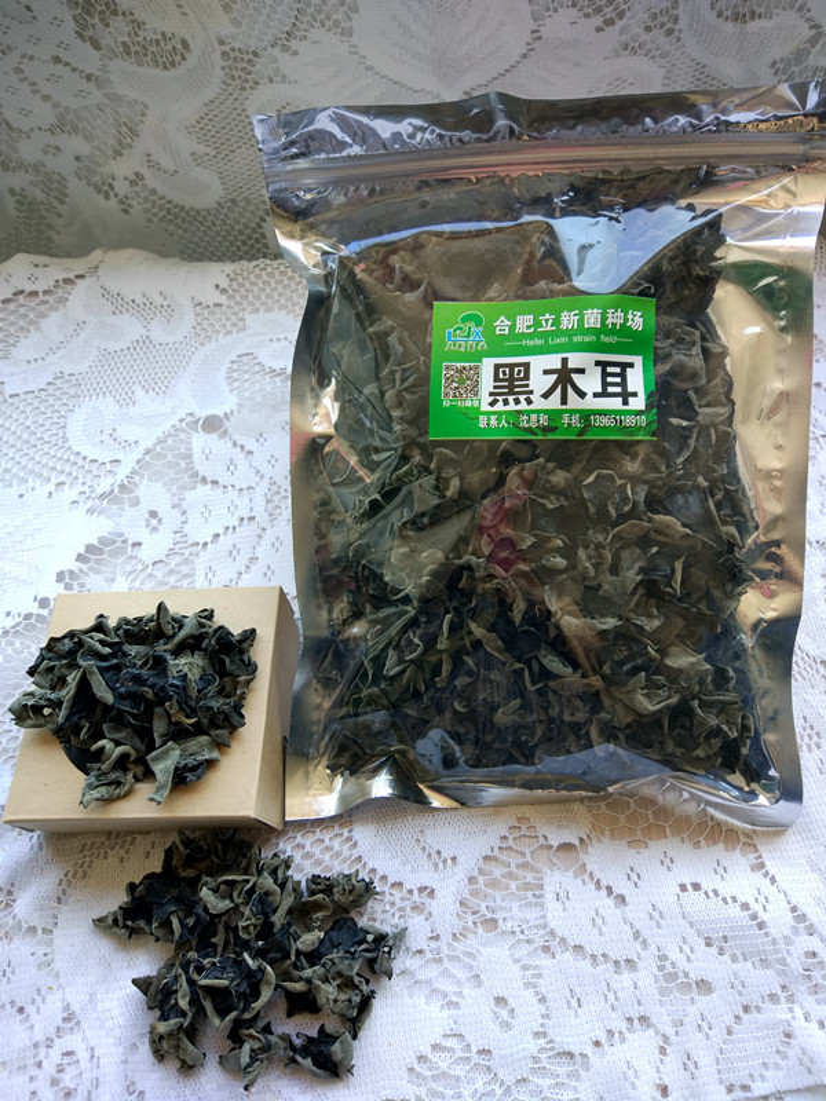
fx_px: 891
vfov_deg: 63.4
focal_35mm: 28
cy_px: 550
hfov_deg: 49.7
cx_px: 413
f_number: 2
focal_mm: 4.26
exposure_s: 1/50
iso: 102
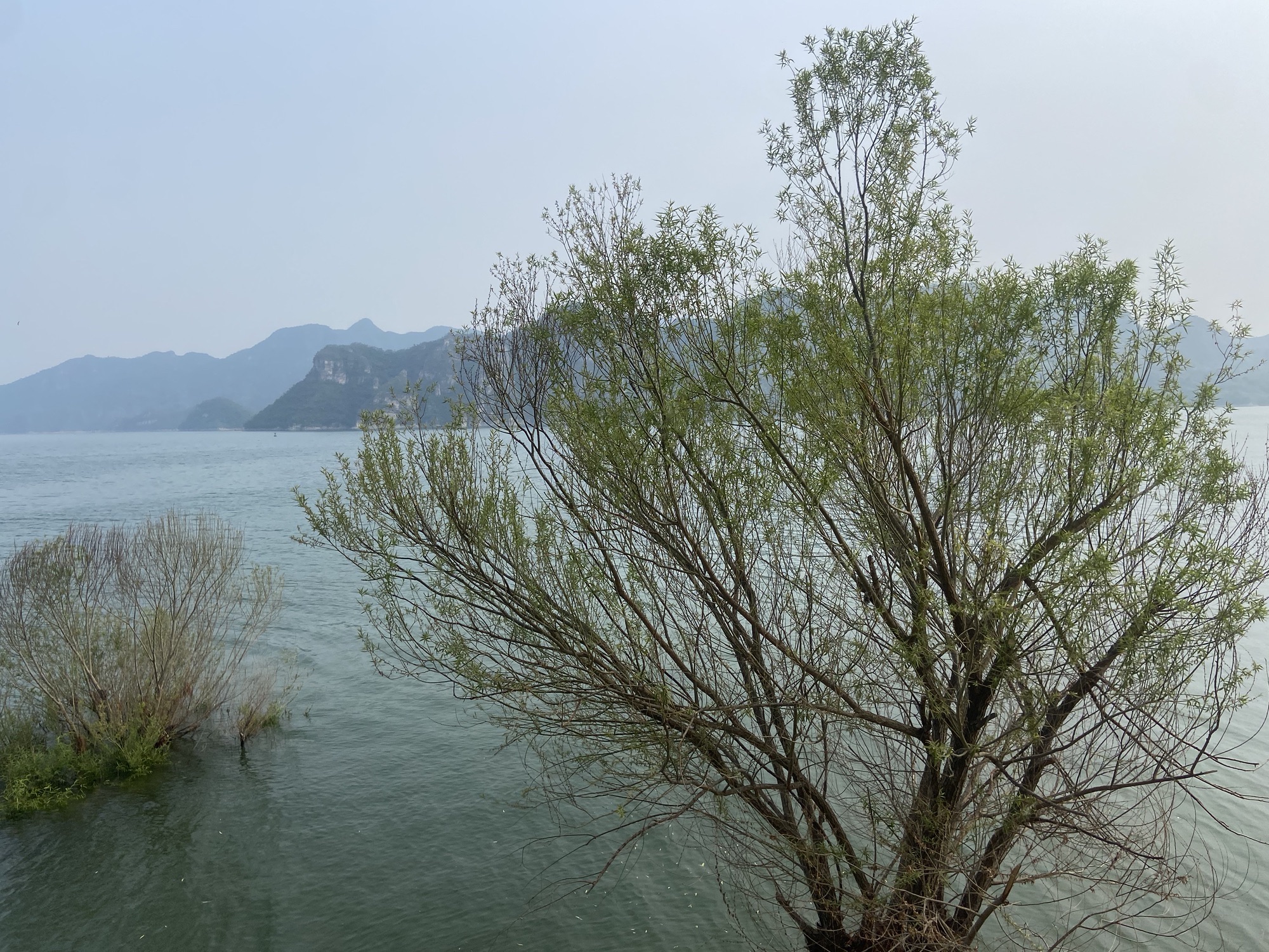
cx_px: 634
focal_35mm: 26
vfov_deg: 53.1
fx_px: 953
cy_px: 476
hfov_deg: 67.3
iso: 32
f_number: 1.8
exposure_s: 1/2066
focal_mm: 4.25
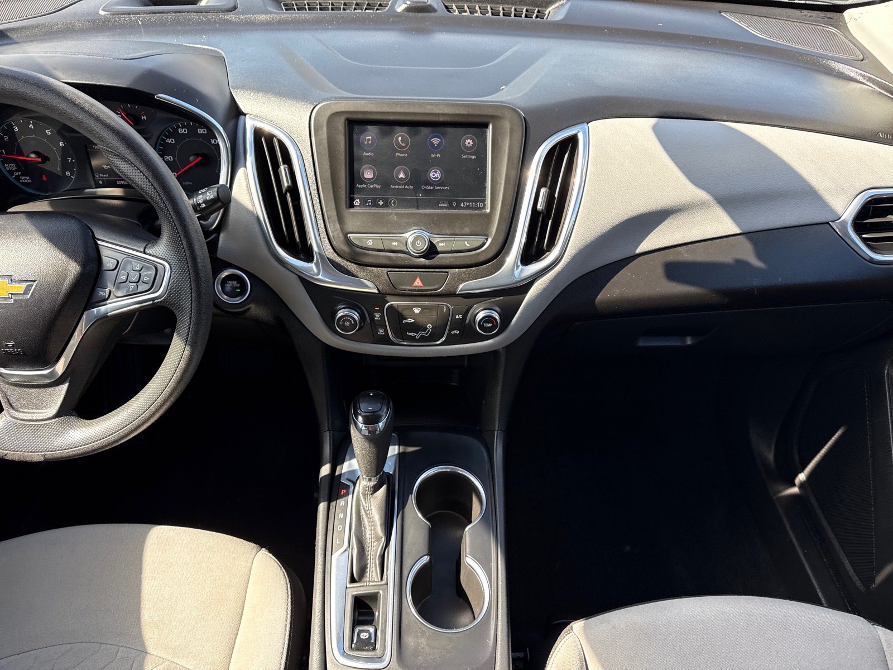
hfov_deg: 71.6
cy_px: 335
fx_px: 619
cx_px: 446
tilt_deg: -45.7
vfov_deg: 56.8
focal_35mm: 24
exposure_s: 1/403
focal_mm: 6.76
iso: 100
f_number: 1.78
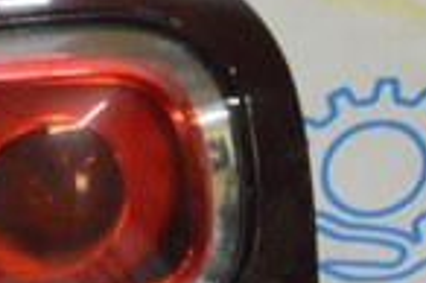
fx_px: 1714
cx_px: -414
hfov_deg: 12.5
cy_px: -16
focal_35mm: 145
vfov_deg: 9.4
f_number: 20
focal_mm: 22
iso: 6400
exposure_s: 1/20
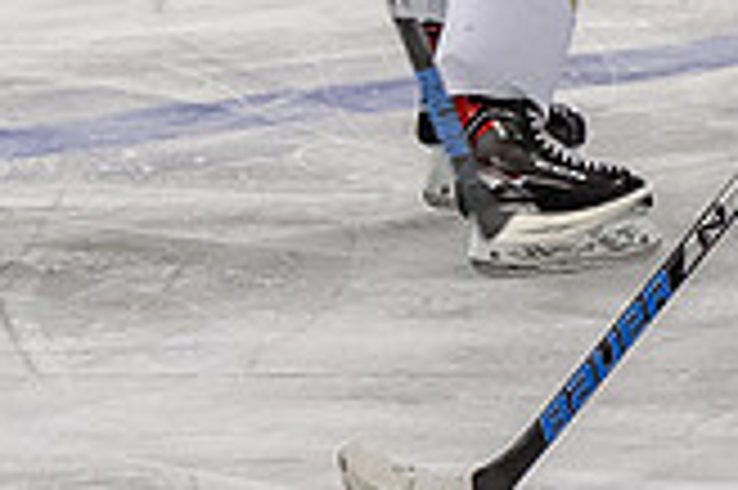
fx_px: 18267
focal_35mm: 892
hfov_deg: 2.3
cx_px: 962
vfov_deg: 1.5
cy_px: -178
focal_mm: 105
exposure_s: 1/800
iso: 1600
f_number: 3.2
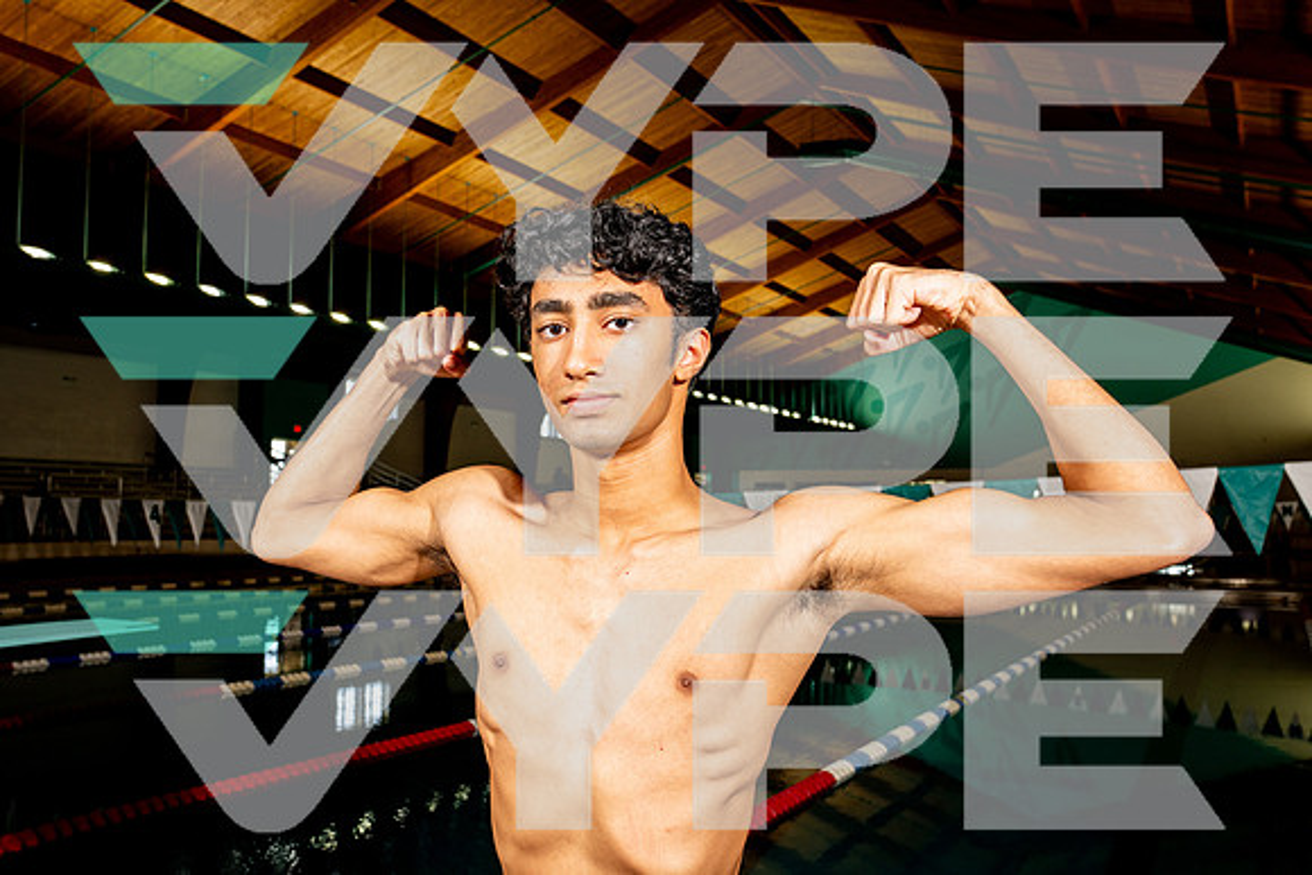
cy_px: 438
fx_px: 1130
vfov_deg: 42.3
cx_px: 656
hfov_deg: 60.3
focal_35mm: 31
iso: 500
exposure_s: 1/125
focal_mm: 31
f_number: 7.1
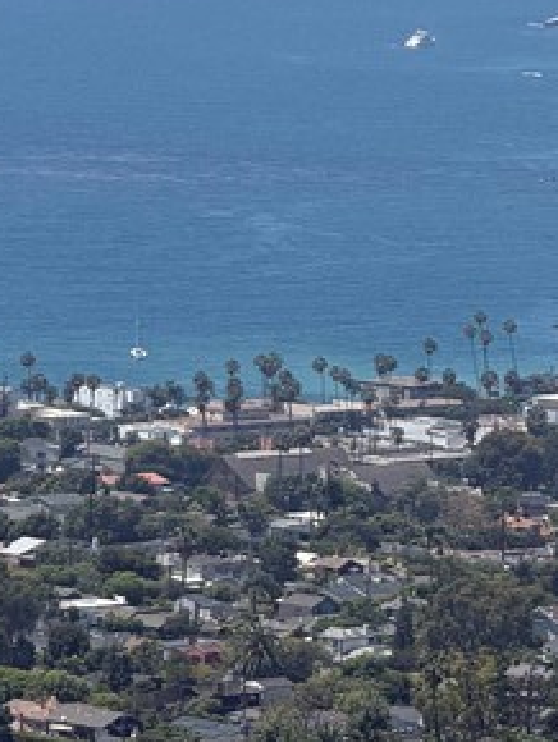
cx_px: 456
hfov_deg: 4.2
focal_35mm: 353
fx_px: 7576
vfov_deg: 5.6
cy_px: -217
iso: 20
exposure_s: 1/658
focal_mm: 16.89
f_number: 2.8
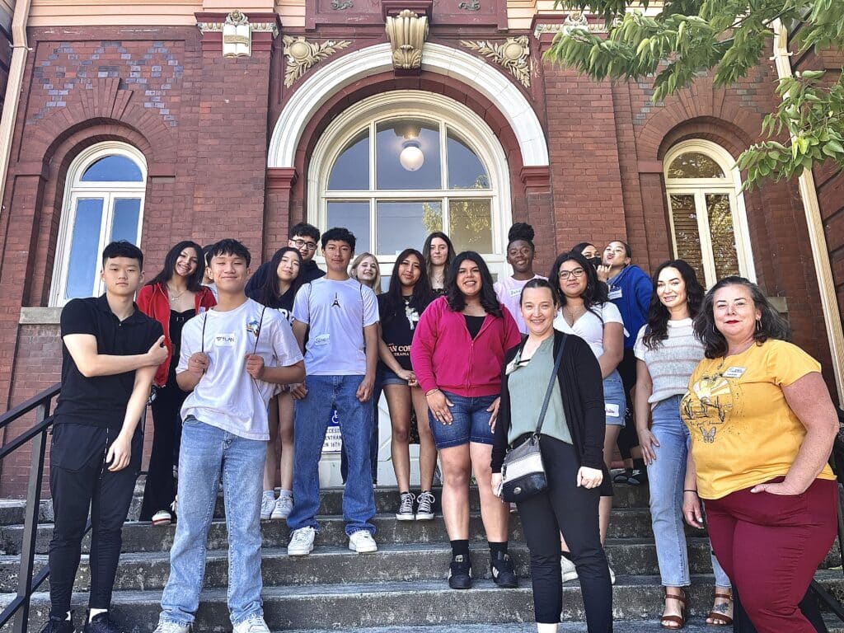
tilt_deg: +14.1
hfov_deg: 67.3
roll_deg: +0.8
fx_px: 634
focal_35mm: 26
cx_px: 422
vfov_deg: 53.1
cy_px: 316
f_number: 1.6
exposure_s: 1/225
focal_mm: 5.1
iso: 40
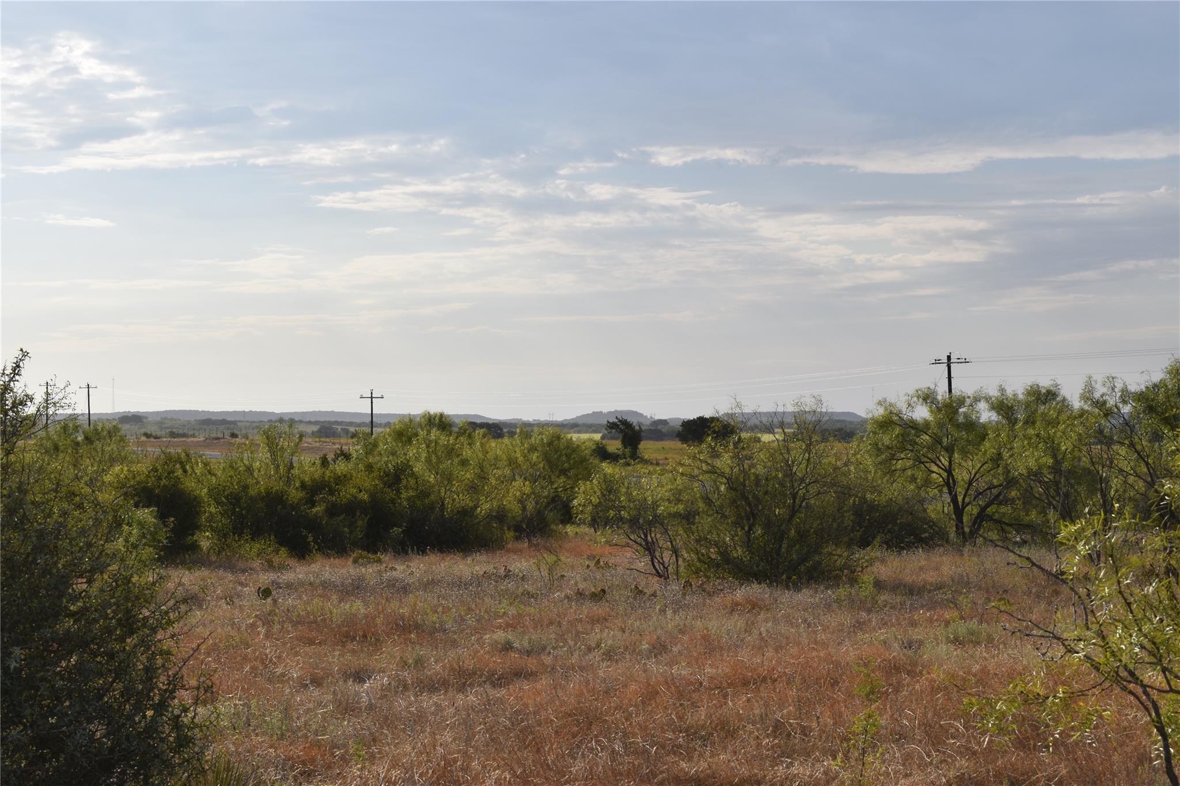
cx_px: 590
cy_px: 393
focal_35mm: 72
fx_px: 2360
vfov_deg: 18.9
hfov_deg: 28.1
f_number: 14
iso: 100
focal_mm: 48
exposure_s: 1/200
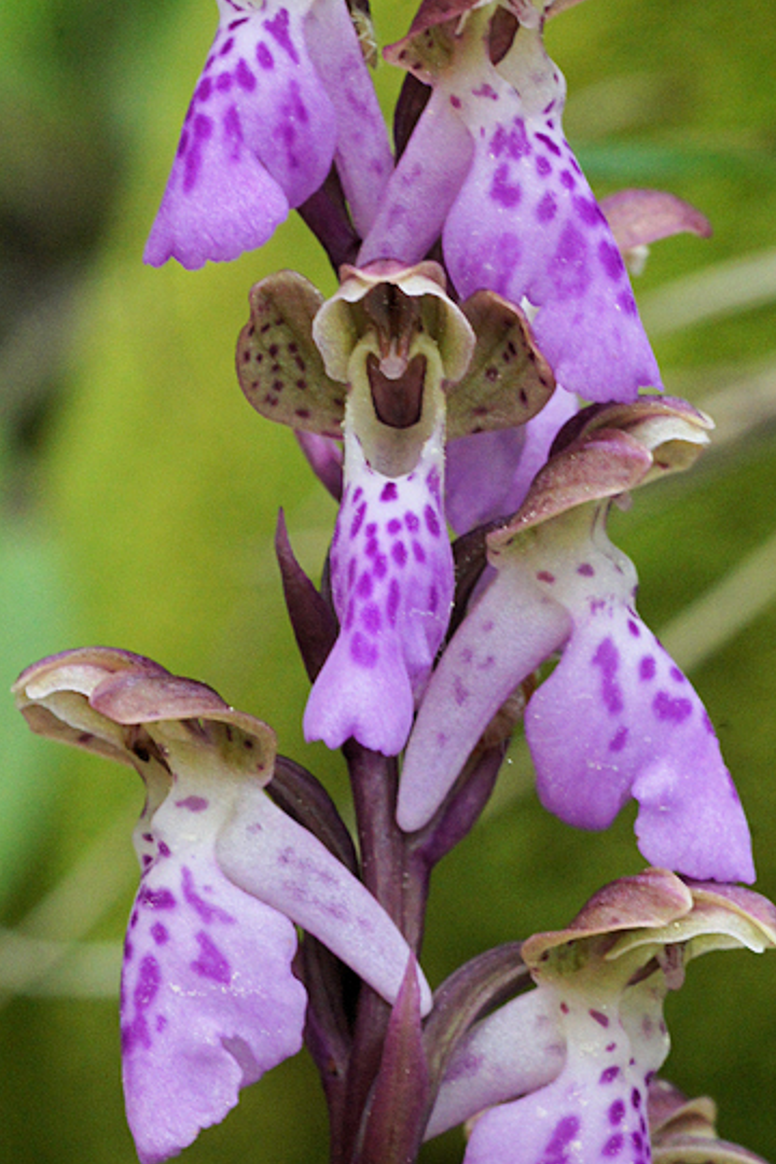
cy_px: 597
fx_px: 6466
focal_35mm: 200
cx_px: 468
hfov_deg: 6.9
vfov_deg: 10.3
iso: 1600
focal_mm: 90
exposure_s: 1/60
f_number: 16
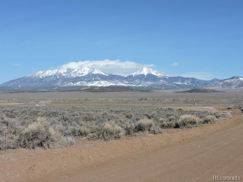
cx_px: 122
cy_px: 91
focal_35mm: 43
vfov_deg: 33.6
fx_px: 302
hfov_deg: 43.9
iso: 100
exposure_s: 1/1250
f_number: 3.8
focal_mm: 7.7
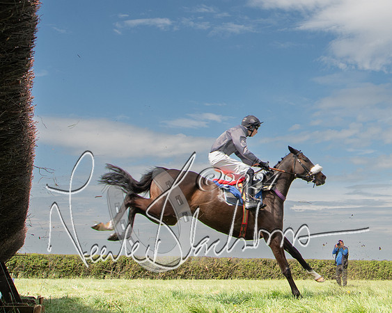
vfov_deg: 29.7
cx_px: 332
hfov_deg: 35.6
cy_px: 81
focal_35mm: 50
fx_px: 581
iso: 800
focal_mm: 20
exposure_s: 1/1100
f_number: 8
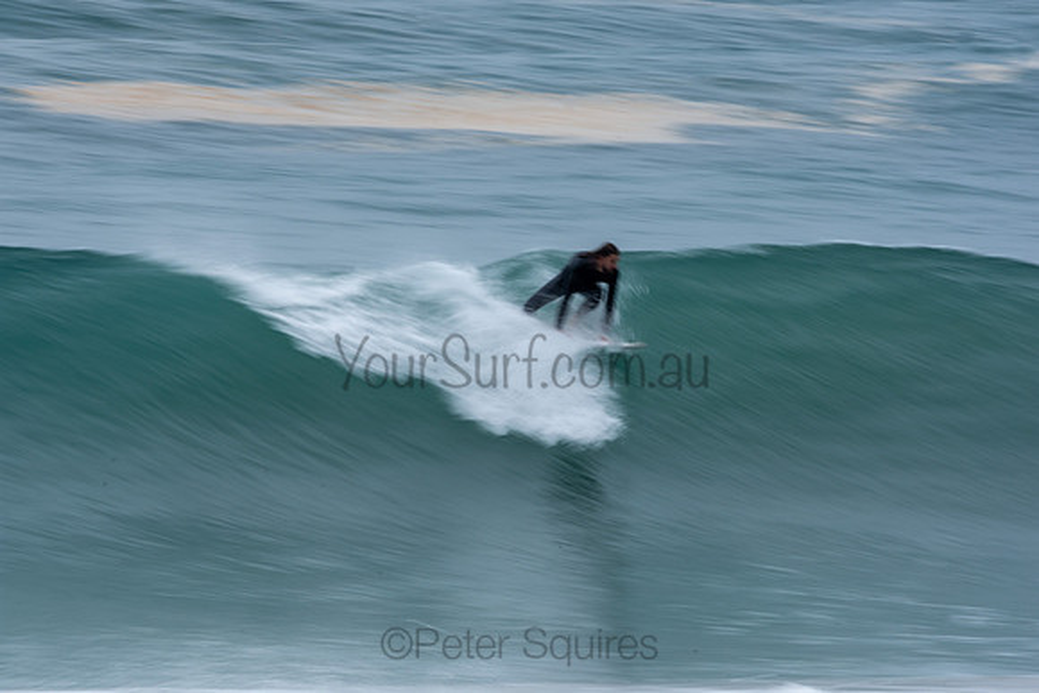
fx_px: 21650
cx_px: 520
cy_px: 346
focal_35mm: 750
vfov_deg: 1.8
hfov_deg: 2.7
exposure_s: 1/20
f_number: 25
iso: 100
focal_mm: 500
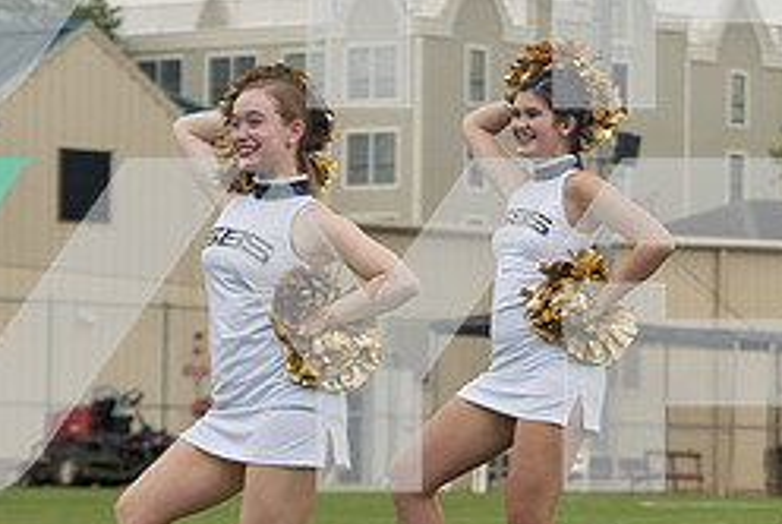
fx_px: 5111
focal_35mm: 235
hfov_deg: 8.7
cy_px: 391
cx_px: 710
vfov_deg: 5.9
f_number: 3.5
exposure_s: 1/800
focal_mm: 67
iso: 800
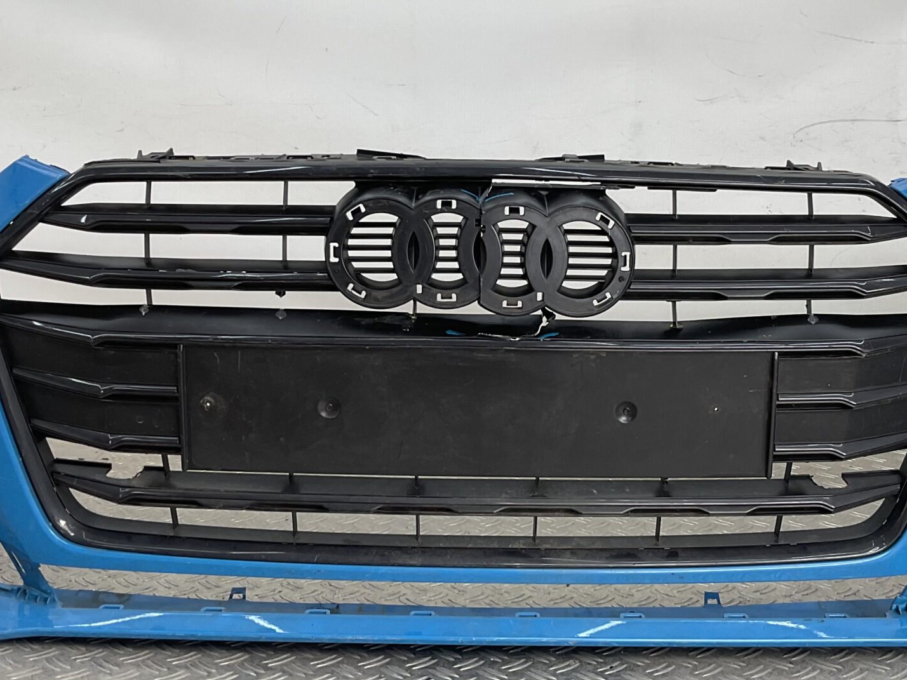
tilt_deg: -7.7
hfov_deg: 36.8
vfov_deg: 27.9
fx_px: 1362
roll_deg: -1.3
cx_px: 494
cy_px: 262
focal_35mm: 52
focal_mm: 3
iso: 16
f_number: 1.8
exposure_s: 1/142
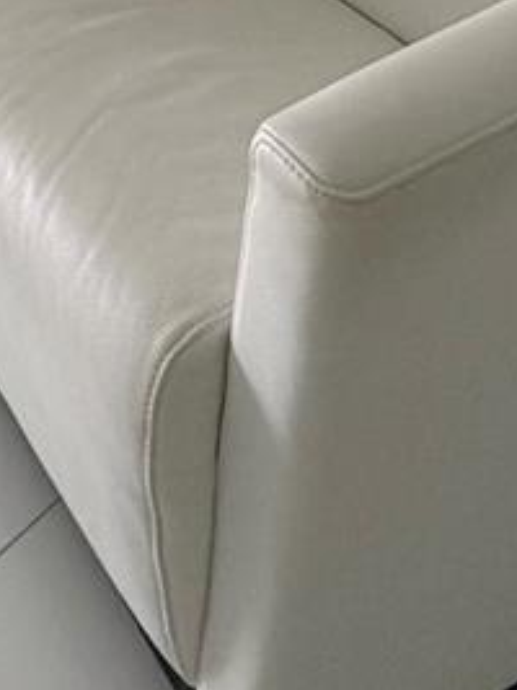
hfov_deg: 21.3
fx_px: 1256
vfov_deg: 20.4
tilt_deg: -3.9
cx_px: -132
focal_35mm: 63
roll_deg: -2.0
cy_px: -589
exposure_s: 1/121
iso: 160
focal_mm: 2.22
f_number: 2.2
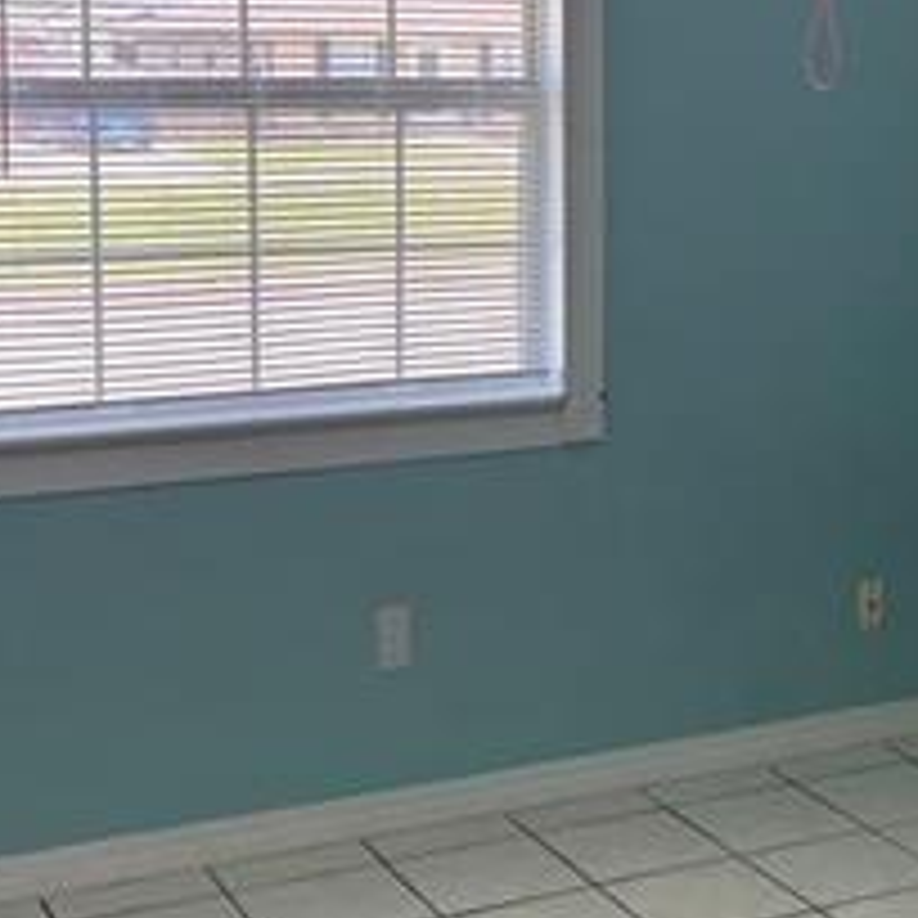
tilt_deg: -5.1
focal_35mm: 72
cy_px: 306
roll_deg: -0.7
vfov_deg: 23.9
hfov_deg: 23.6
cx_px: 756
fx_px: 2160
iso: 50
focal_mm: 5.7
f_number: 1.5
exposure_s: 1/163
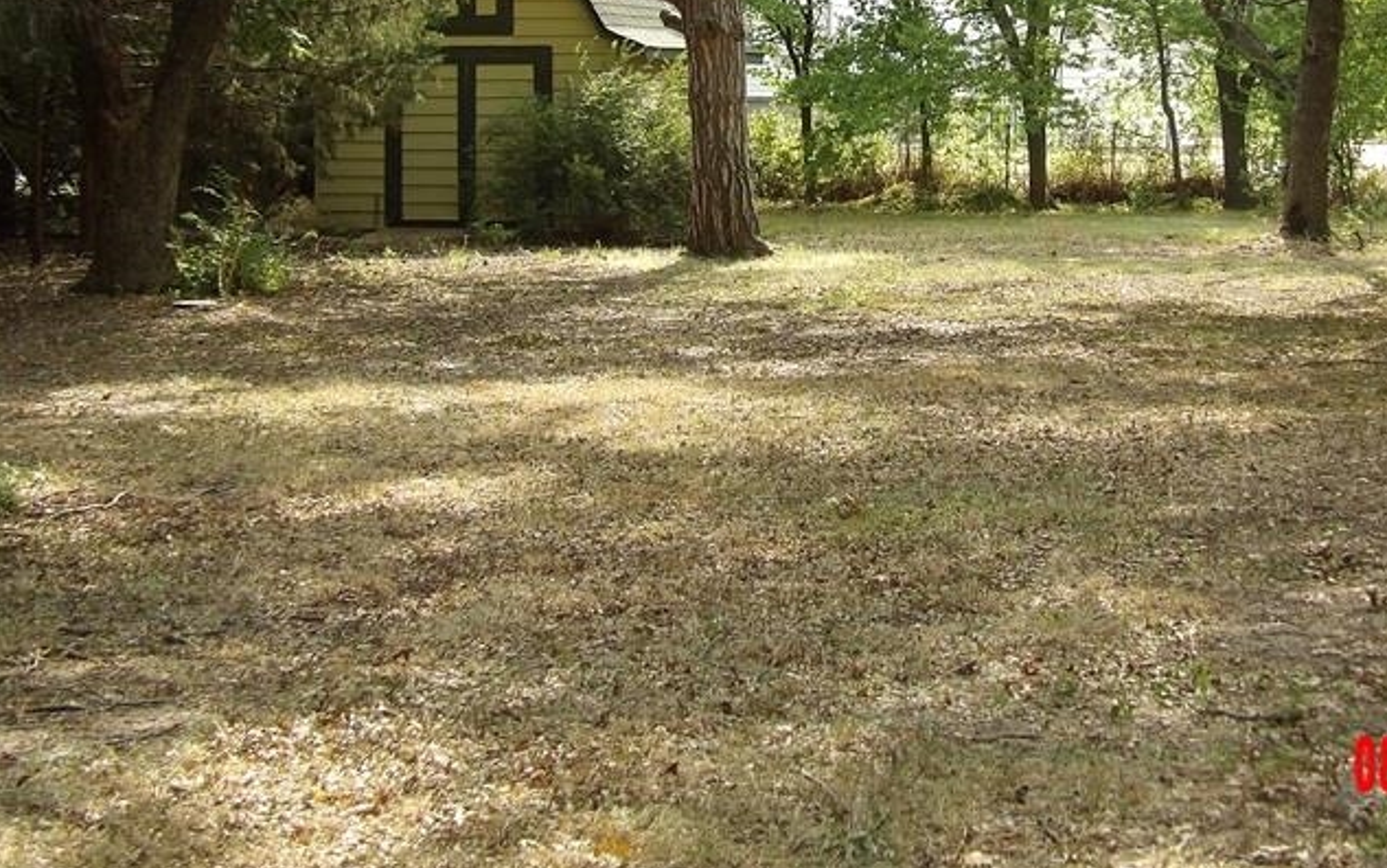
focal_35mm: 77
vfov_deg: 16.8
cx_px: 883
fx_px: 2911
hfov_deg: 26.7
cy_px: 125
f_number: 3.8
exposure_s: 1/178
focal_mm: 8.2
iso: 100
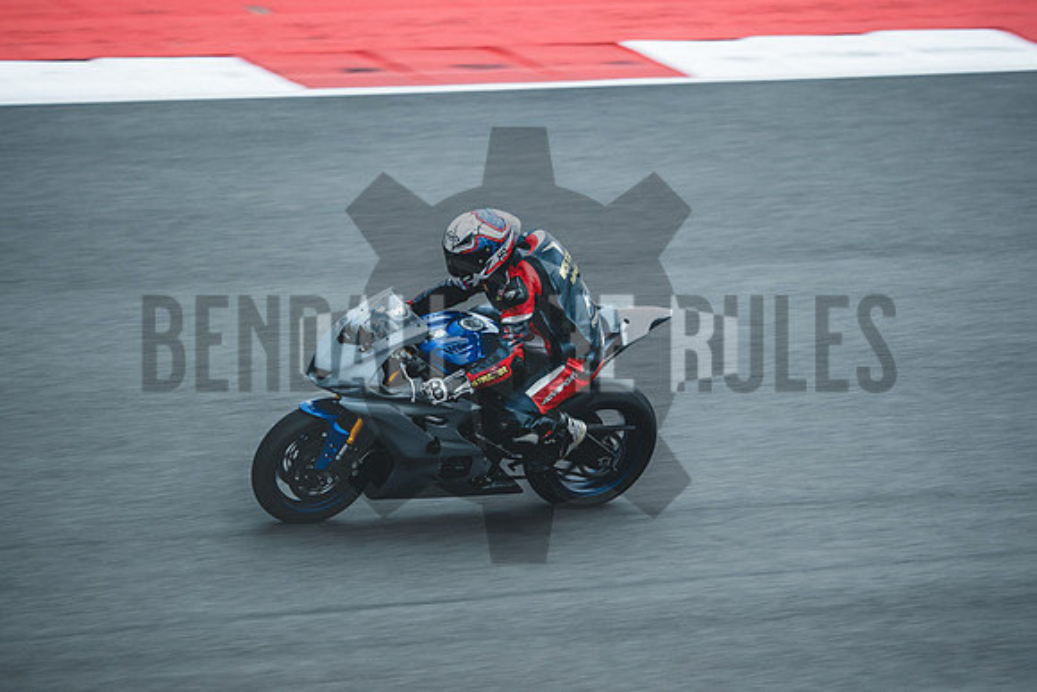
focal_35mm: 360
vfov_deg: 3.8
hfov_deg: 5.7
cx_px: 546
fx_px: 10364
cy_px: 342
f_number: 2
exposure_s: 1/400
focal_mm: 200
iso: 500
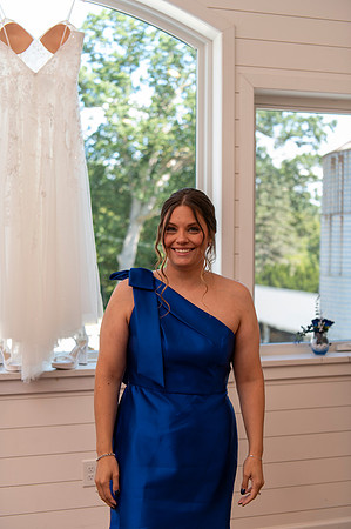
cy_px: 264
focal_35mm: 45
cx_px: 176
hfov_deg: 29.8
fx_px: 660
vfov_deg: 43.6
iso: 250
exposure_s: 1/100
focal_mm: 45
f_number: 2.8
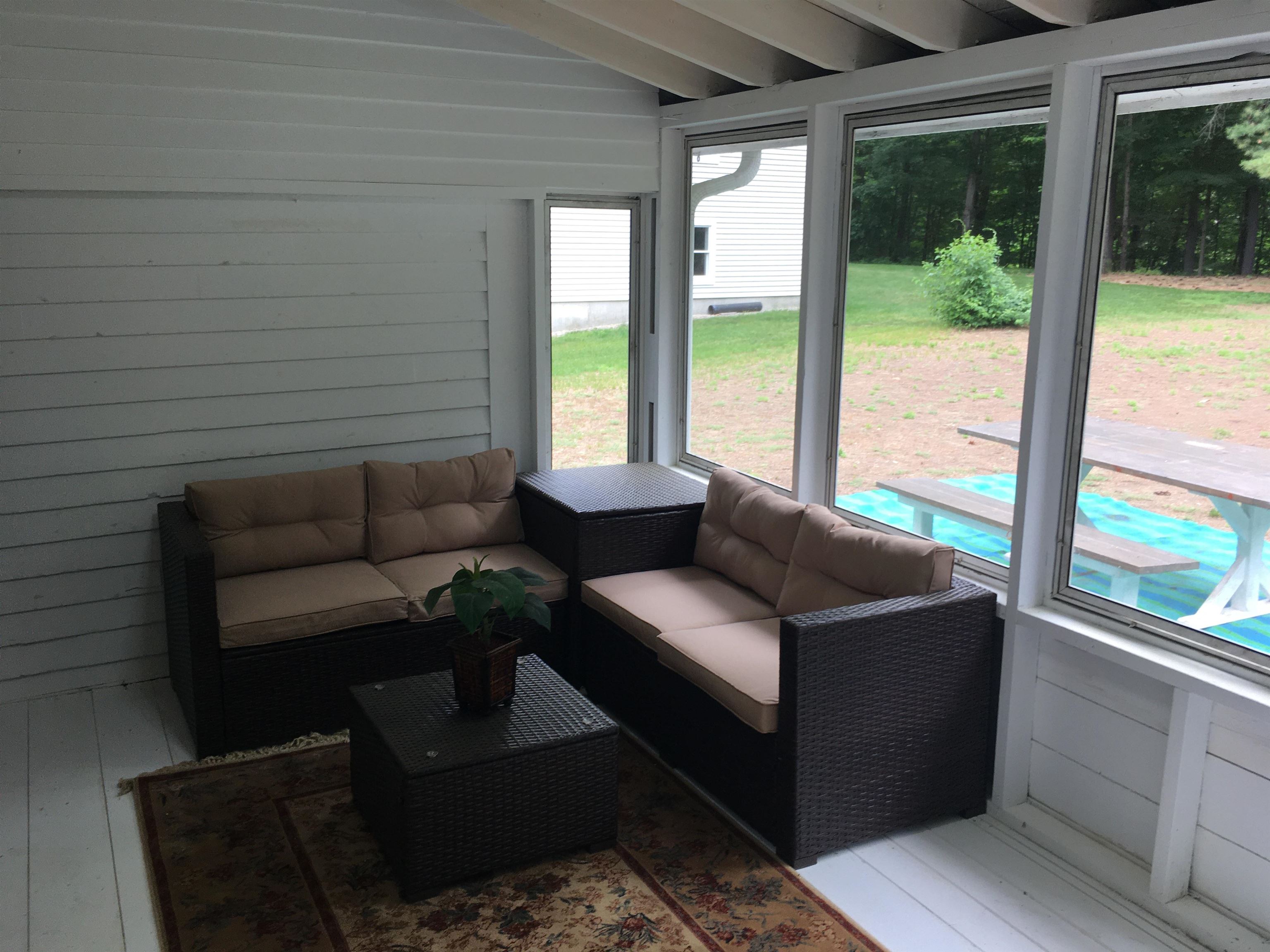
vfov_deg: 48.2
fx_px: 1064
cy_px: 476
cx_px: 635
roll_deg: -2.4
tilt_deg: -12.4
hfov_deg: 61.7
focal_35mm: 29
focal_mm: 4.15
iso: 25
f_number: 2.2
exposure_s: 1/60
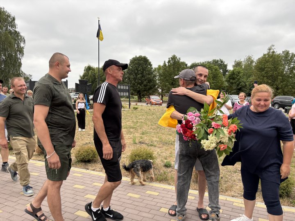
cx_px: 148
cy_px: 110
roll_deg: -3.7
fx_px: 222
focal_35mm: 26
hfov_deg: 67.3
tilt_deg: -6.9
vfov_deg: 53.1
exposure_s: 1/444
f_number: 1.6
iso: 50
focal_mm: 5.96
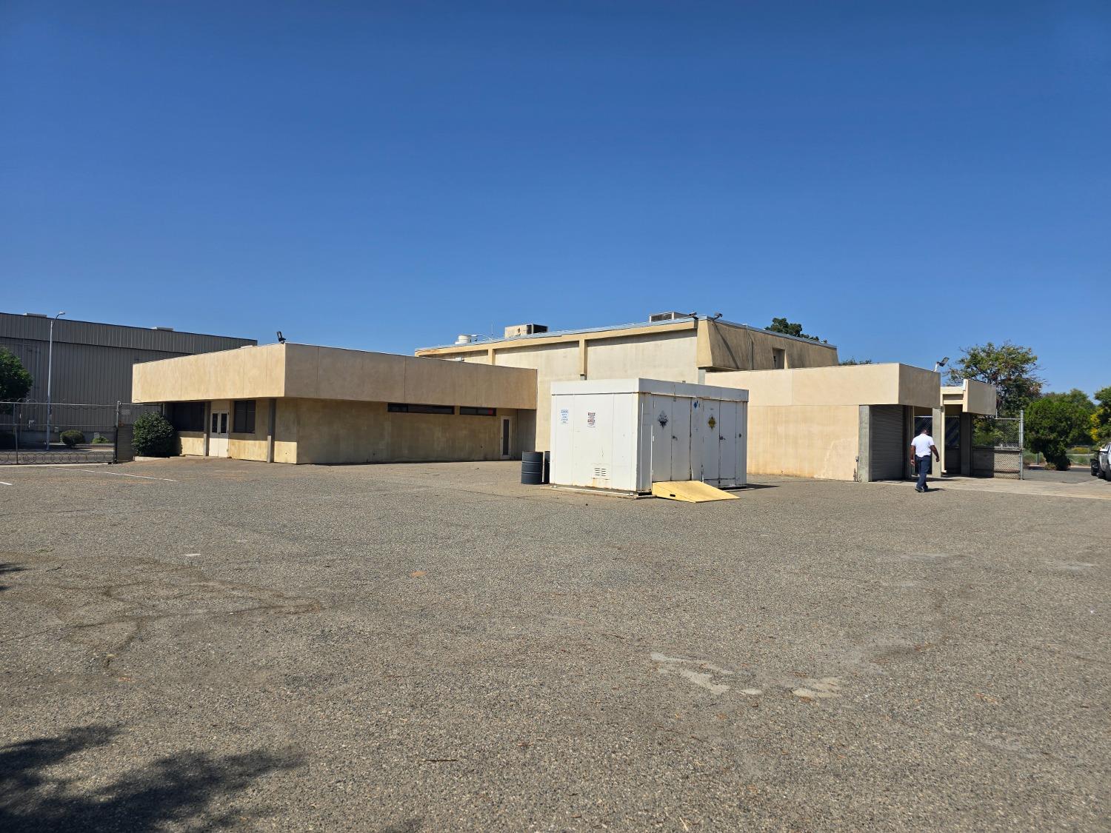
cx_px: 556
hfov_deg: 73.9
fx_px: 738
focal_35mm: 23
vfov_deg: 58.9
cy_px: 416
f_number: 1.7
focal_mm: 6.3
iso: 12
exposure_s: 1/1350
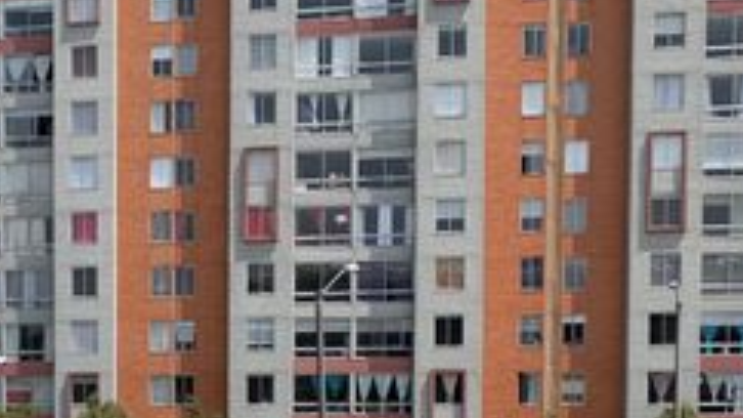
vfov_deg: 15.1
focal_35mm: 78
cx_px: -51
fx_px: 1536
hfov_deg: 25.4
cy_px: 449
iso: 25
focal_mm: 4.25
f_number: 1.8
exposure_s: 1/1880
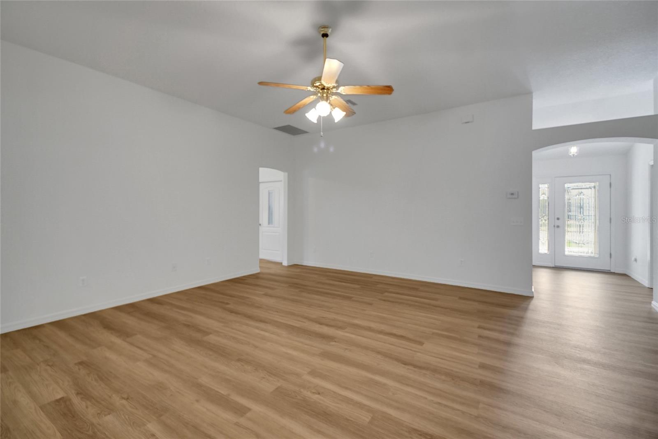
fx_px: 274
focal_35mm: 15
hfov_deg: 100.4
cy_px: 220
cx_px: 329
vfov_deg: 77.3
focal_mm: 10
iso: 500
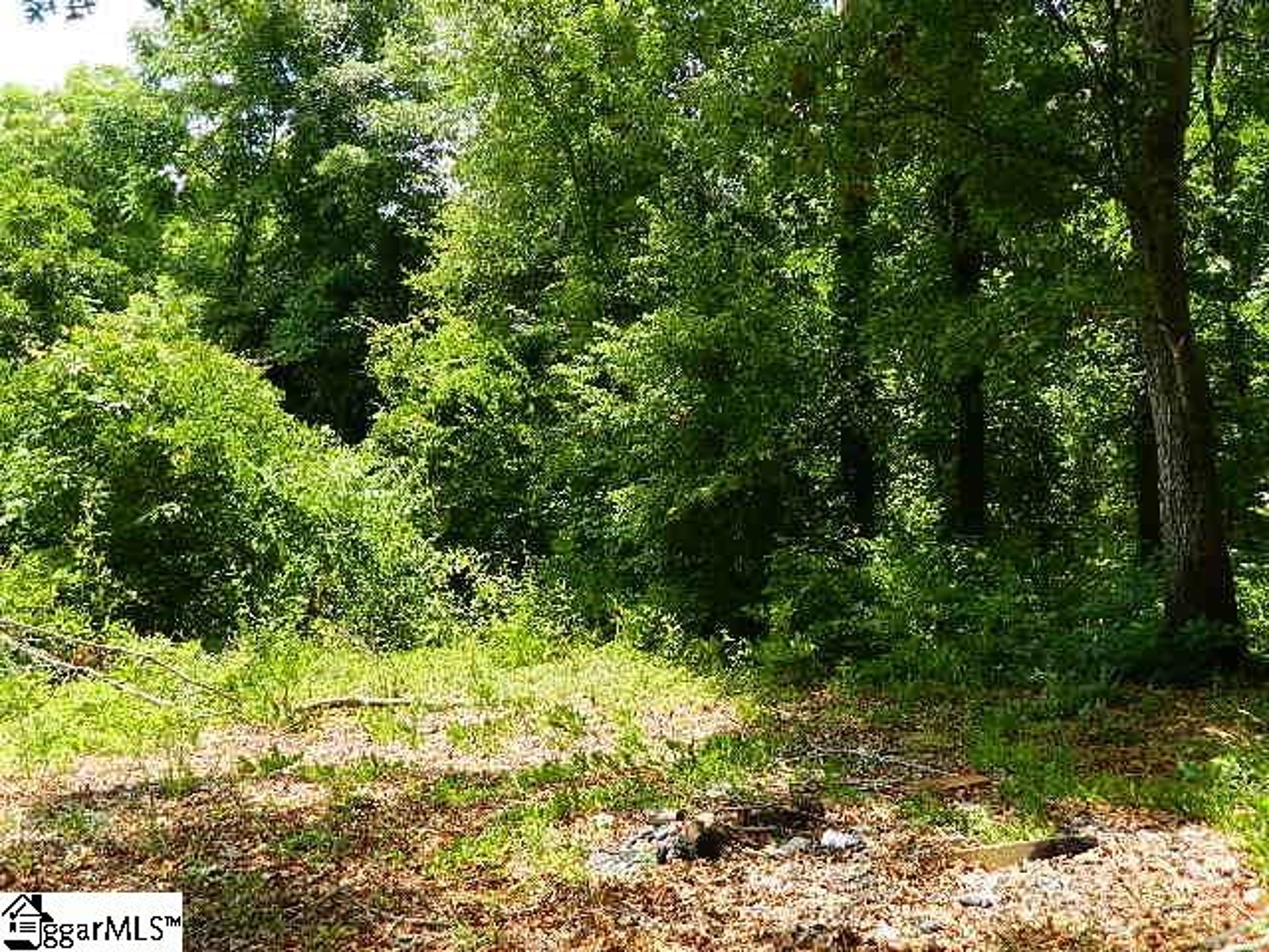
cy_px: 476
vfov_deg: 40.7
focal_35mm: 35
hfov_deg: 52.6
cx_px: 634
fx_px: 1283
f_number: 3.3
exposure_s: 1/320
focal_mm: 6.2
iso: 125
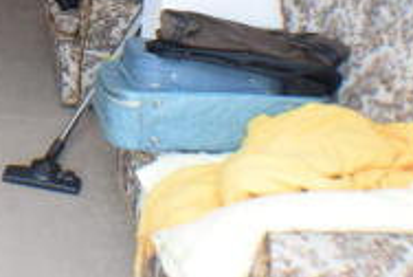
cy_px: -104
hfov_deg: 19.7
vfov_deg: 13.9
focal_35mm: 94
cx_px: -139
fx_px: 1080
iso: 400
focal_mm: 18
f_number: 5.6
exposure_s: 1/125
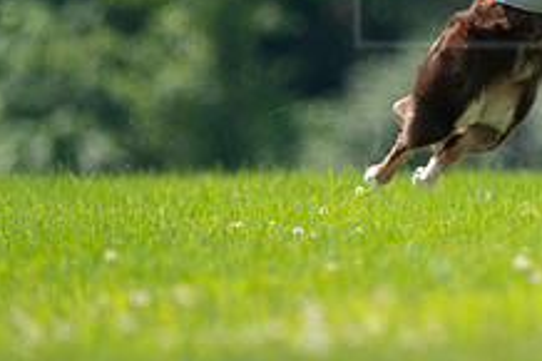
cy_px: 9
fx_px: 24010
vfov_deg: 0.9
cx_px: 592
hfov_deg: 1.3
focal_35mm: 1596
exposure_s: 1/4000
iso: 1600
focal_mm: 600
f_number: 6.3
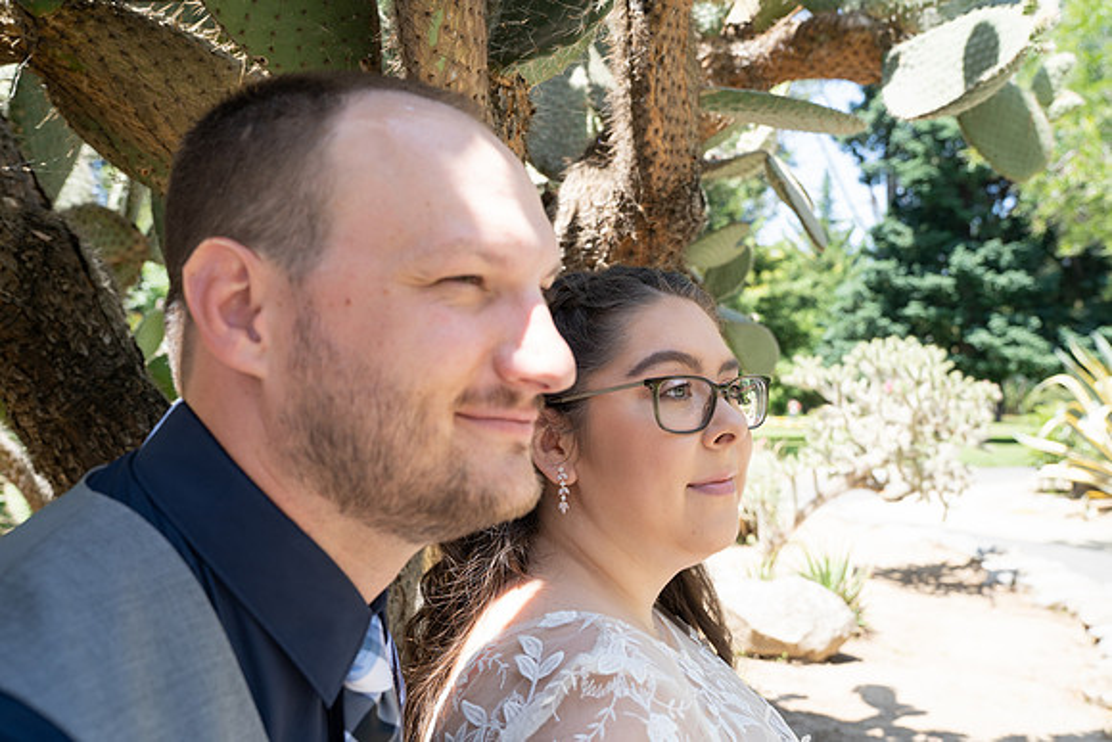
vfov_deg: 37.9
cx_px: 556
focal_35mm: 35
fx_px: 1081
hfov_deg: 54.4
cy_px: 371
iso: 250
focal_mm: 35
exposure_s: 1/160
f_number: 5.6
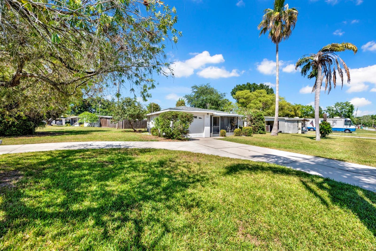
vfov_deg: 81.2
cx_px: 188
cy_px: 126
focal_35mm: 14
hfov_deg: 104.2
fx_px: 146
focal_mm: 14
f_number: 6.3
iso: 250
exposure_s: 1/1000
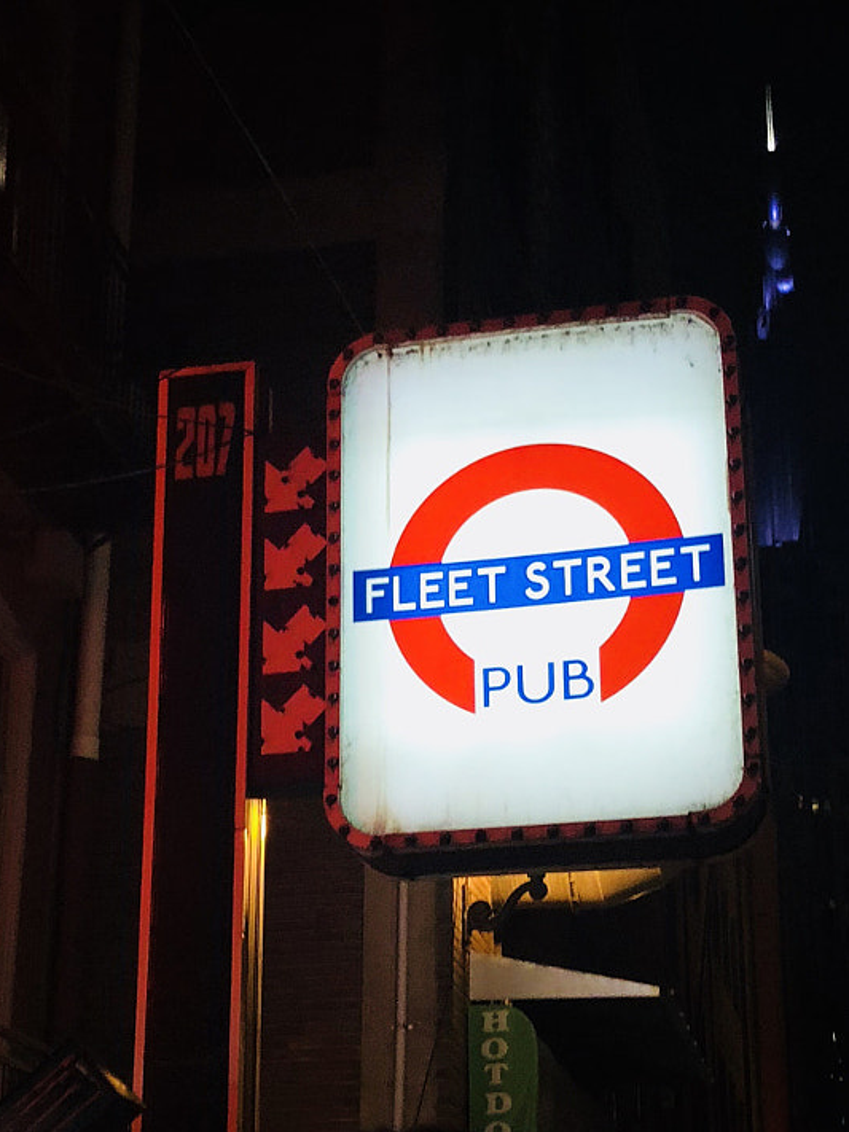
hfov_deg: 23.3
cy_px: 841
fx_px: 2061
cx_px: 385
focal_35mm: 63
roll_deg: +0.7
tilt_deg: +19.5
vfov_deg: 30.3
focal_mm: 4
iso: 40
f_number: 1.8
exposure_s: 1/17
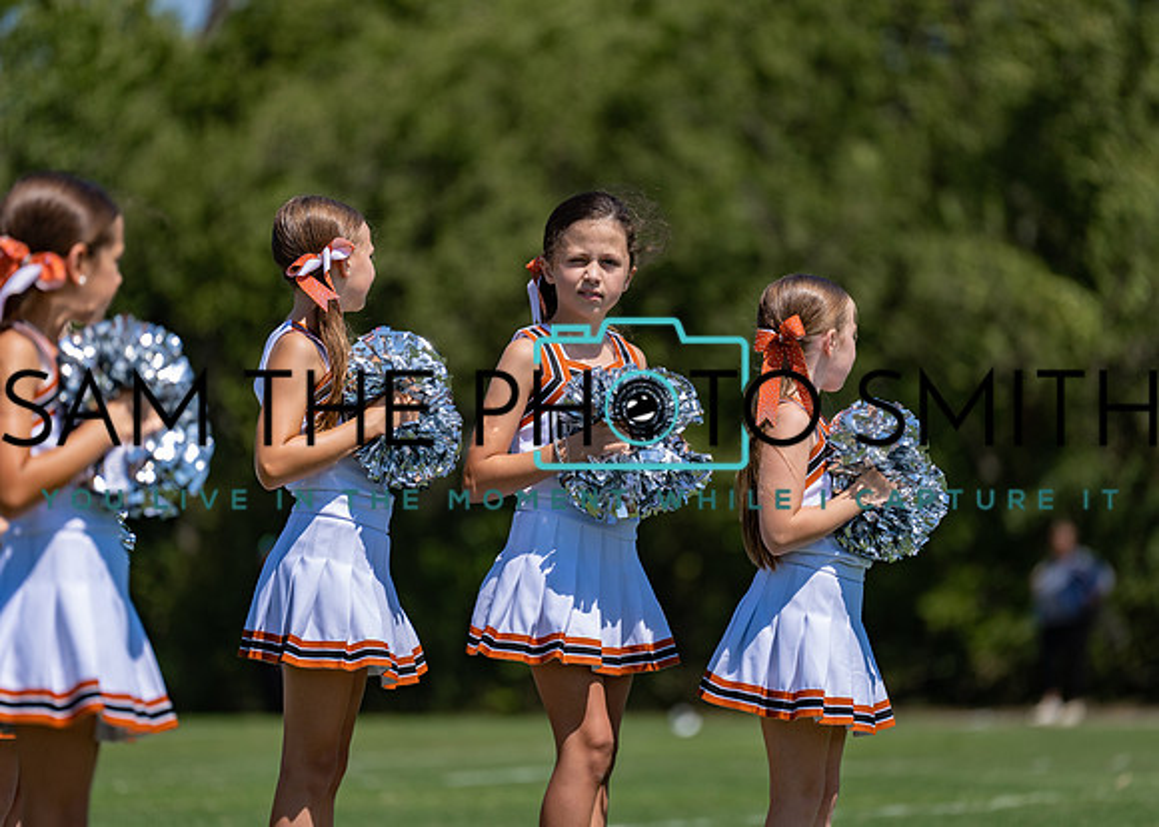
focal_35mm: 212
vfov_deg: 6.8
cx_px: 580
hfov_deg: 9.5
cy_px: 414
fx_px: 6976
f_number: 2.8
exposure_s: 1/2500
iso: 100
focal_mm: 200
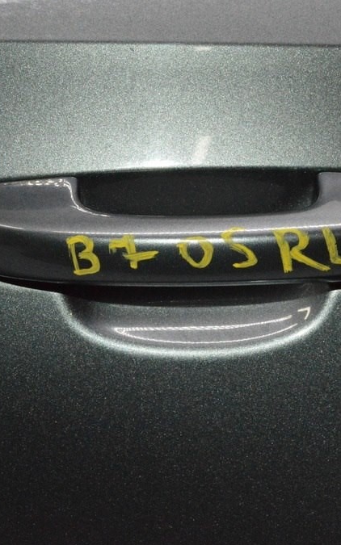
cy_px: 273
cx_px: 225
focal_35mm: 51
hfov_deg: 25.2
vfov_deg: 39.6
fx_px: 758
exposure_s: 1/200
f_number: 16
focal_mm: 22
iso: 6400
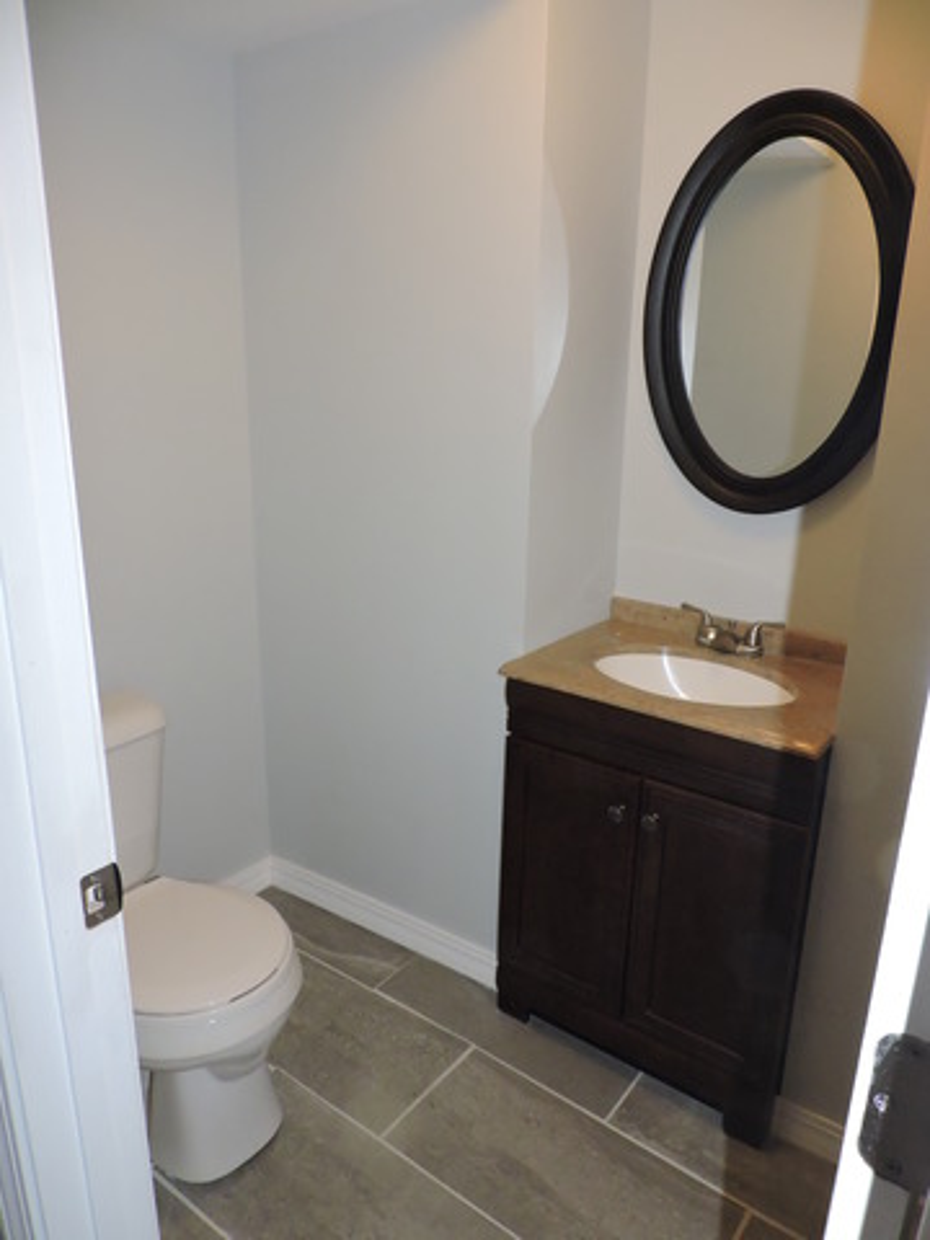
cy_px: 620
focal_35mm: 24
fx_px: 860
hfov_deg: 56.8
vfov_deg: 71.6
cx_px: 465
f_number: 3
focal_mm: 4.3
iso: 800
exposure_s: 1/320
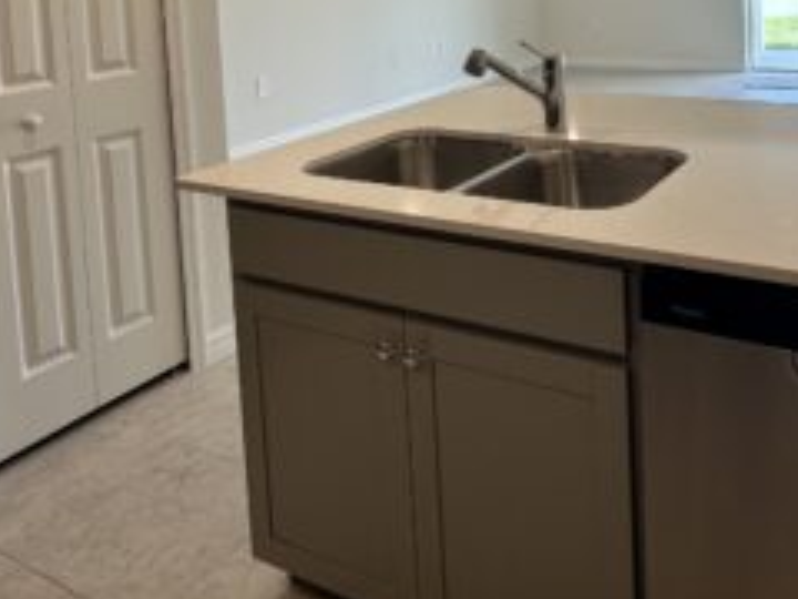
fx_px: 807
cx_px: 592
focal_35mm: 35
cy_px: -7
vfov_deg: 36.4
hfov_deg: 50.6
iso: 64
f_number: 2.2
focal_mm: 2.22
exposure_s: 1/120
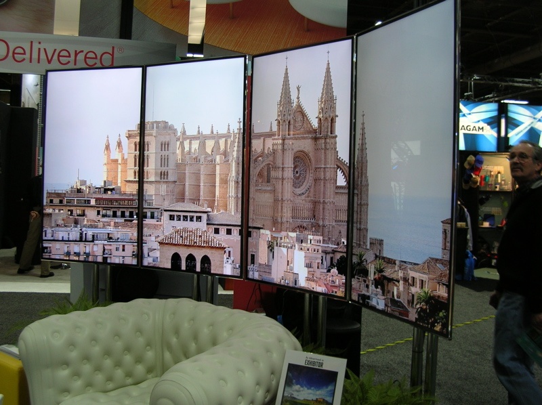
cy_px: 202
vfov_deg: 39.6
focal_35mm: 36
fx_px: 563
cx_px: 271
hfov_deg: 51.4
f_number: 2.7
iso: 50
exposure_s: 1/19.3
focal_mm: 6
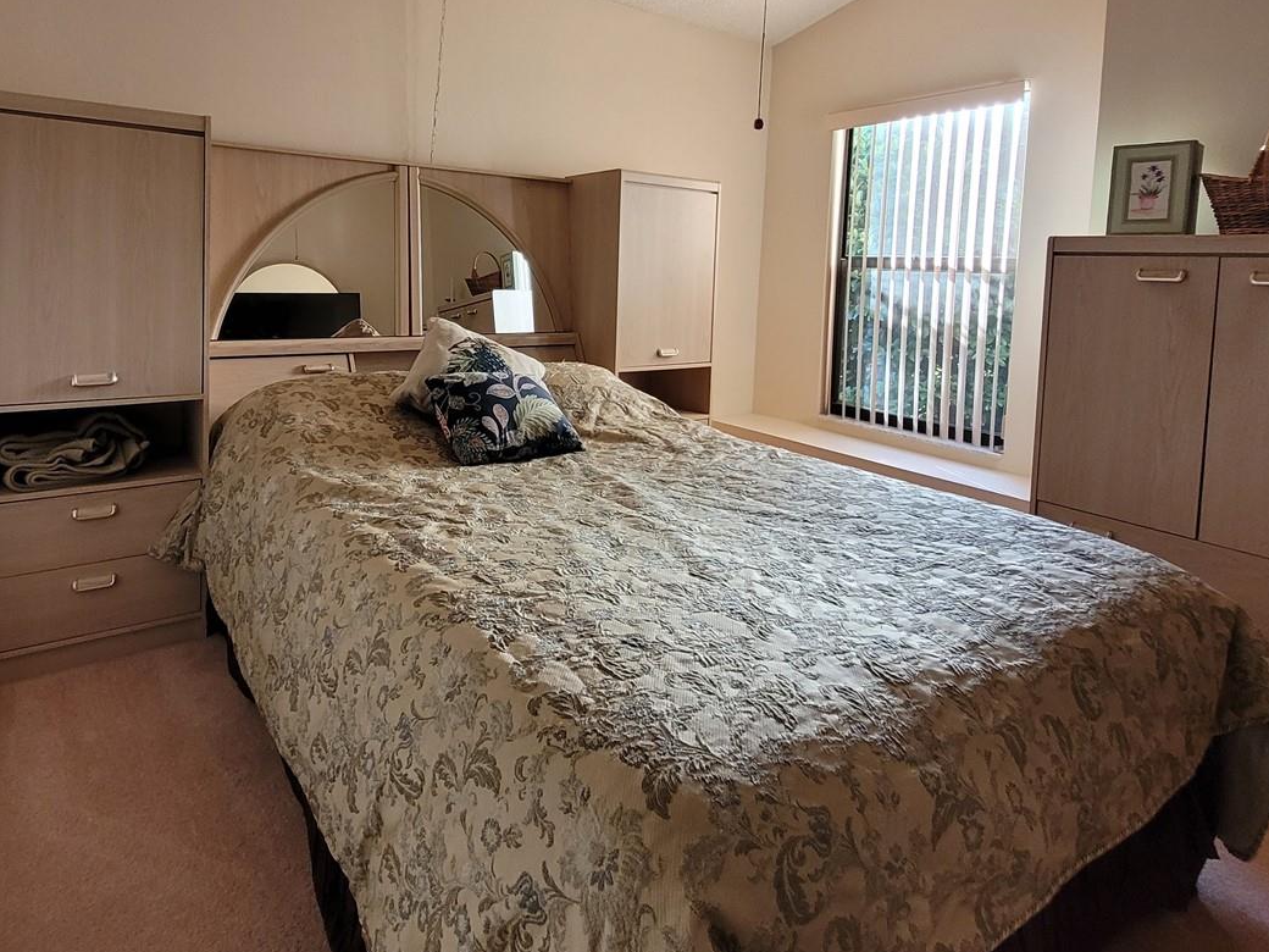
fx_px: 733
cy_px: 316
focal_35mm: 20
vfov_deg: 64.2
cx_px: 526
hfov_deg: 81.0
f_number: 2.2
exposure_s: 1/60
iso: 200
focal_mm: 1.74
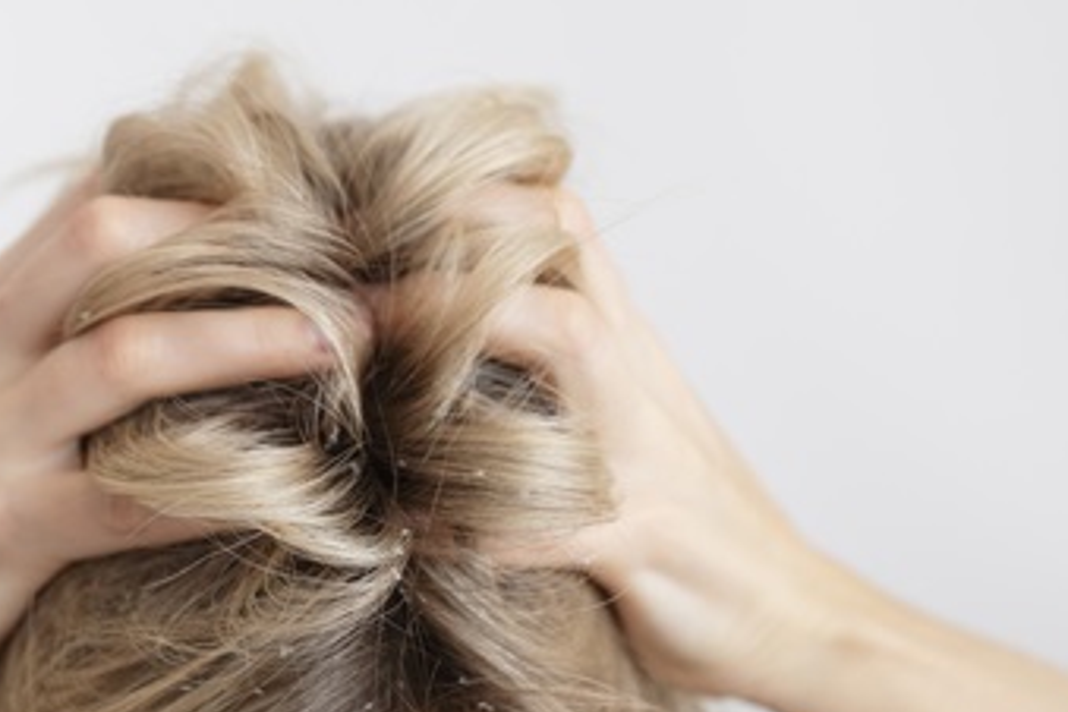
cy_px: 627
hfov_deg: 32.1
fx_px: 1839
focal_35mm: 62
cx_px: 340
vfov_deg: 21.5
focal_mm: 35
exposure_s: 1/200
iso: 640
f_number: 3.2
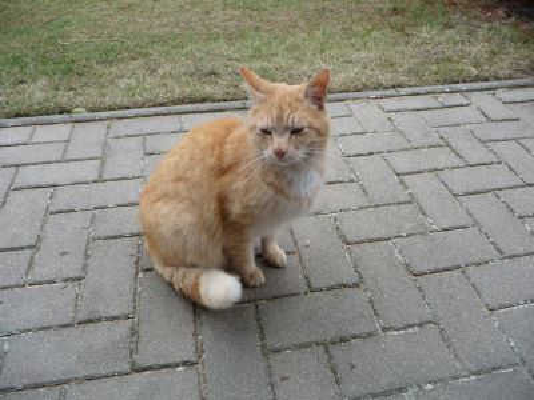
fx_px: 432
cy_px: 200
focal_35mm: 28
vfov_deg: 49.7
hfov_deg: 63.4
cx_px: 267
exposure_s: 1/100
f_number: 3.3
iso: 100
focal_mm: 4.7
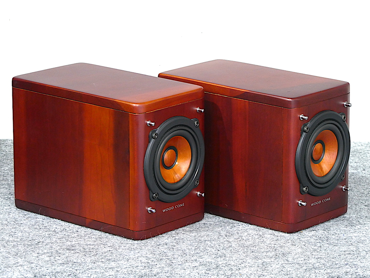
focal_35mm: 160
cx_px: 185
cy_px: 139
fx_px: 1710
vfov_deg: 9.3
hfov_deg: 12.3
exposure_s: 1/4
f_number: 5.5
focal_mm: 28.7
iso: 200
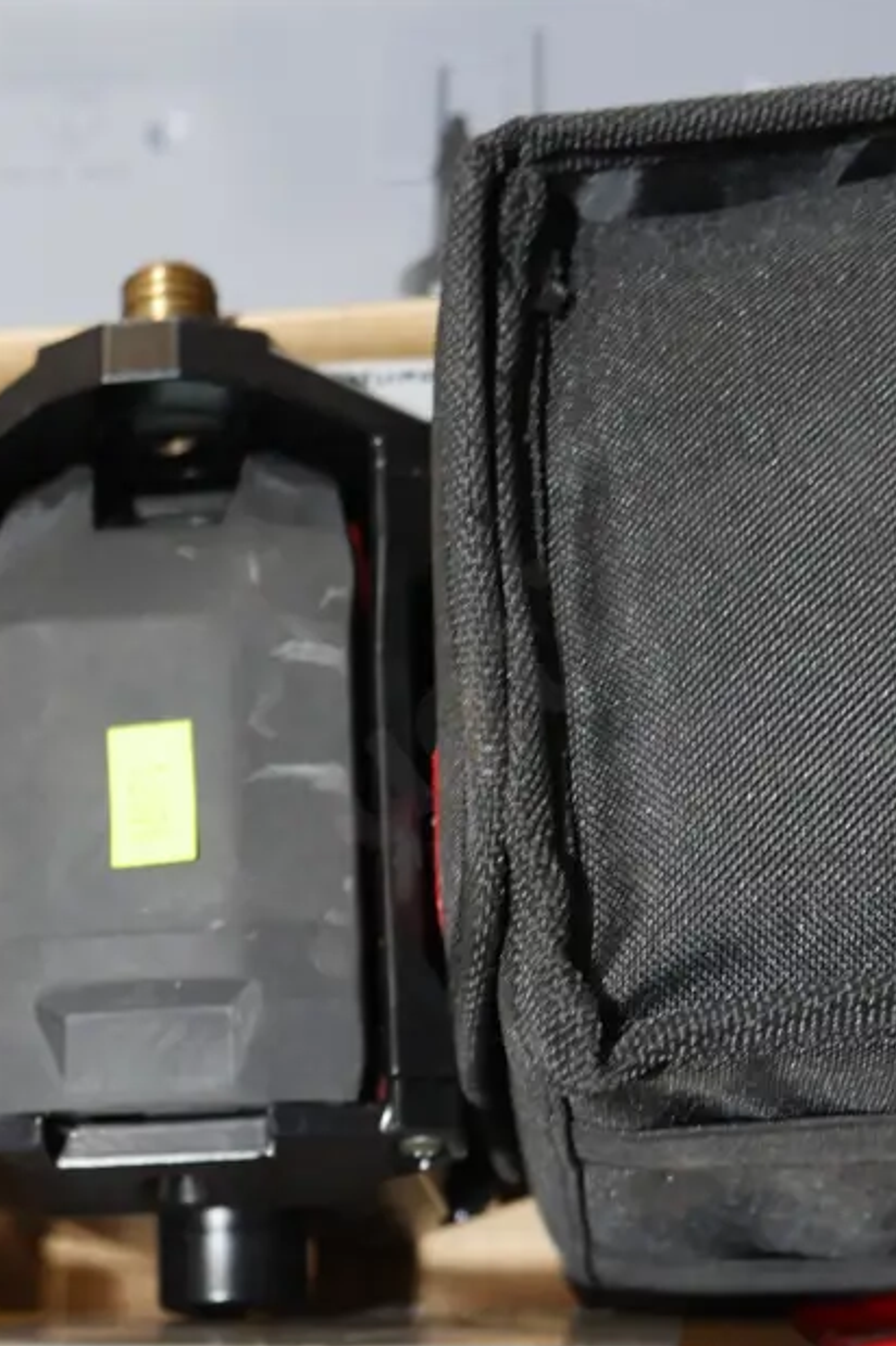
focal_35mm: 62
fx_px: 2317
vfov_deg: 32.3
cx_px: 391
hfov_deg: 21.9
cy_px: 777
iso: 640
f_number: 4
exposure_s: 1/60
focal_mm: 18
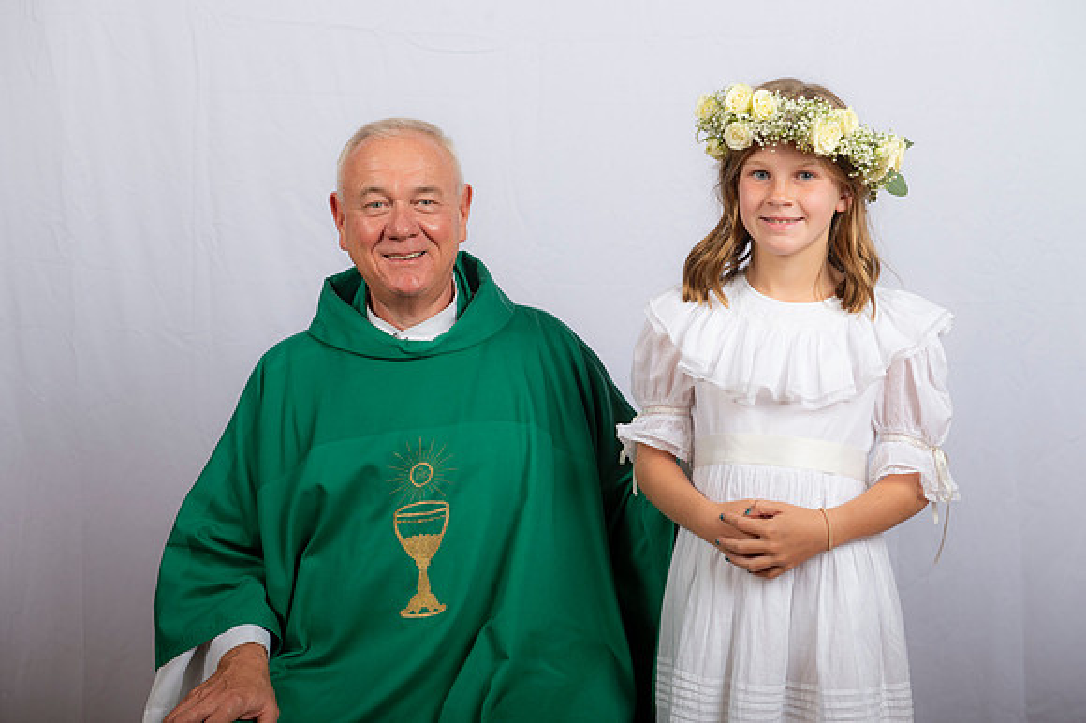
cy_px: 362
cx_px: 543
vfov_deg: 21.9
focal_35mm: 62
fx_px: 1869
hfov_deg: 32.4
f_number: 8
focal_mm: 62
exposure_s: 1/200
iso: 320
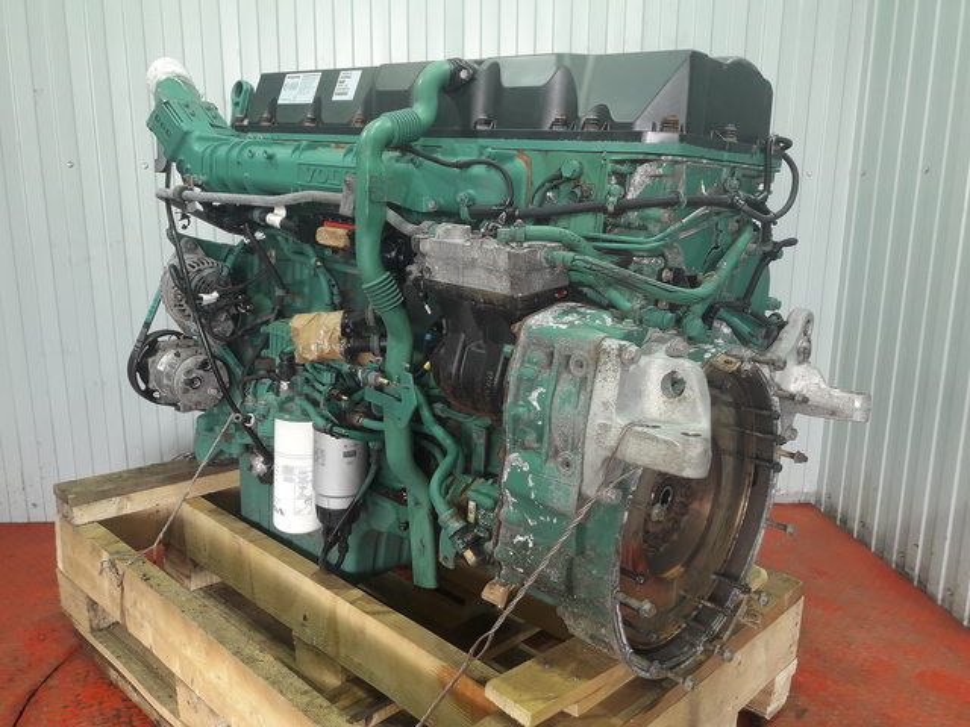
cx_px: 485
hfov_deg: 63.4
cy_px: 364
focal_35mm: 28
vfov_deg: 49.7
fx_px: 785
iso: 50
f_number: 1.9
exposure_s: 1/33
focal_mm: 3.7
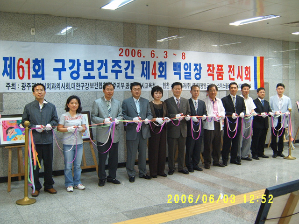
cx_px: 150
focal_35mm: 37
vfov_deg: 38.7
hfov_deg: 50.1
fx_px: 320
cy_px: 112
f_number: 2.9
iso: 141
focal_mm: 6.2
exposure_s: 1/10
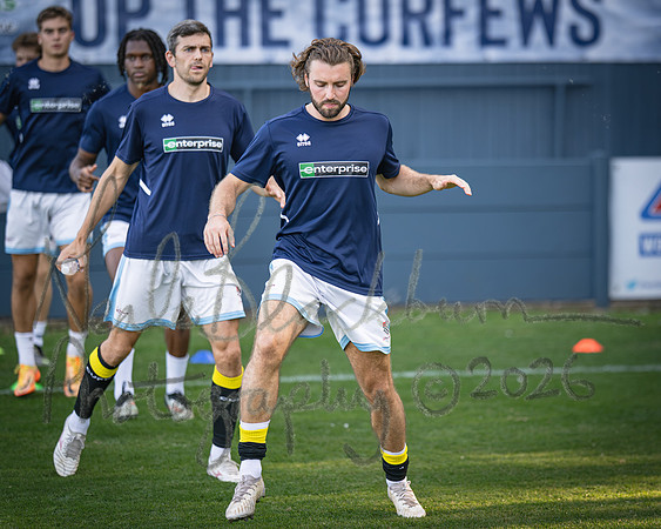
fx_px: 3191
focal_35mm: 163
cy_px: 247
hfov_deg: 11.8
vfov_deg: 9.5
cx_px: 421
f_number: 1.8
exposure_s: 1/2000
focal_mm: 135
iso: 400
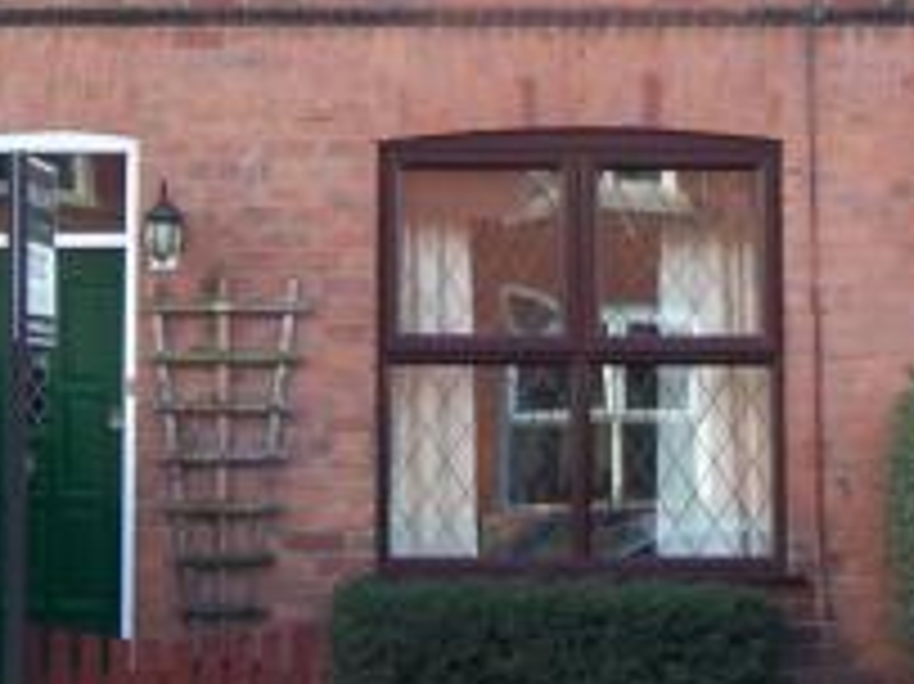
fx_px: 2955
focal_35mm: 112
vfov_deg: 13.0
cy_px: -34
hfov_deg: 17.6
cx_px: 349
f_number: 3.9
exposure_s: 1/60
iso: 64
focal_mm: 6.4
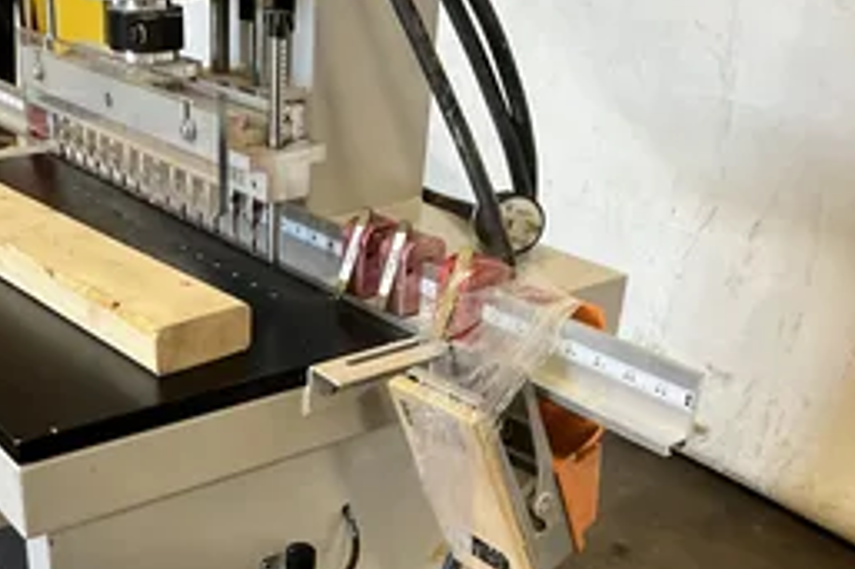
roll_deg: +0.7
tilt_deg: -31.9
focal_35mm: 47
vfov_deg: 27.8
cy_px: 479
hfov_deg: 40.9
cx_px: 233
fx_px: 1115
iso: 160
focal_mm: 3
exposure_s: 1/60
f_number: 1.8
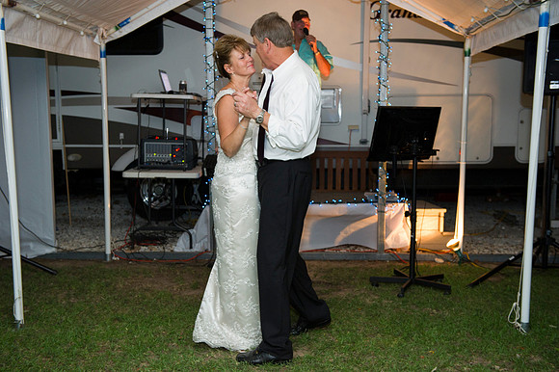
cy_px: 186
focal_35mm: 45
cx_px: 280
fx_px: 698
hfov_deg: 43.6
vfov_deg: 29.8
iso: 2000
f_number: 3.5
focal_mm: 45
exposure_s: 1/40
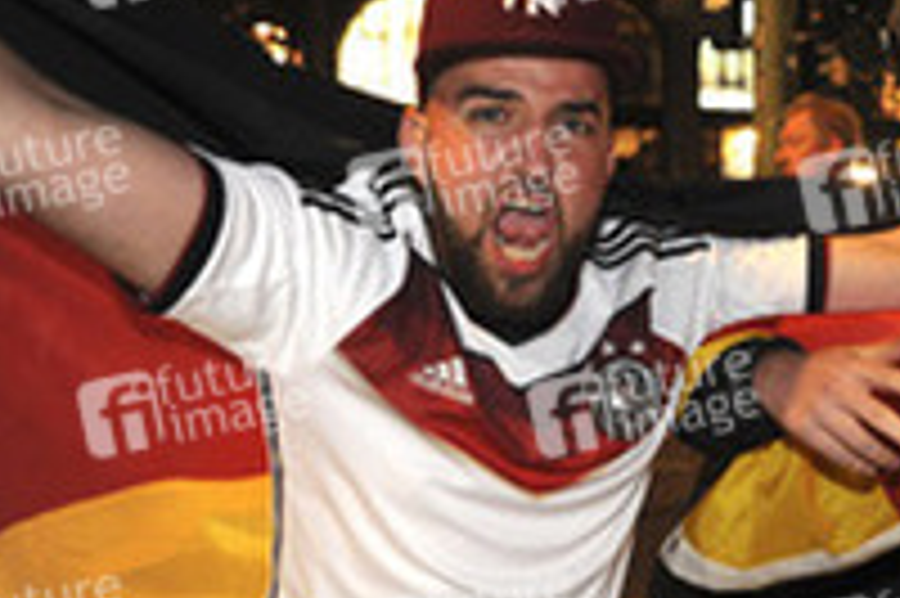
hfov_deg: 32.7
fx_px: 1349
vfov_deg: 25.0
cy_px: 292
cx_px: 972
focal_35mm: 54
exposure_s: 1/50
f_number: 3.2
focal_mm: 24
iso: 1250
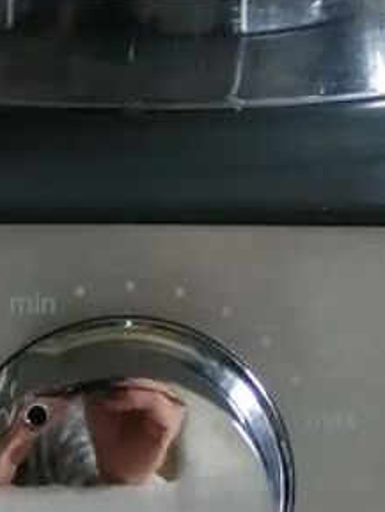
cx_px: 245
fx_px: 1778
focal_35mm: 120
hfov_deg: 12.3
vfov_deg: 15.4
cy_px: -199
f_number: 1.8
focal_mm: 3.6
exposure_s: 1/33.3
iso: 125
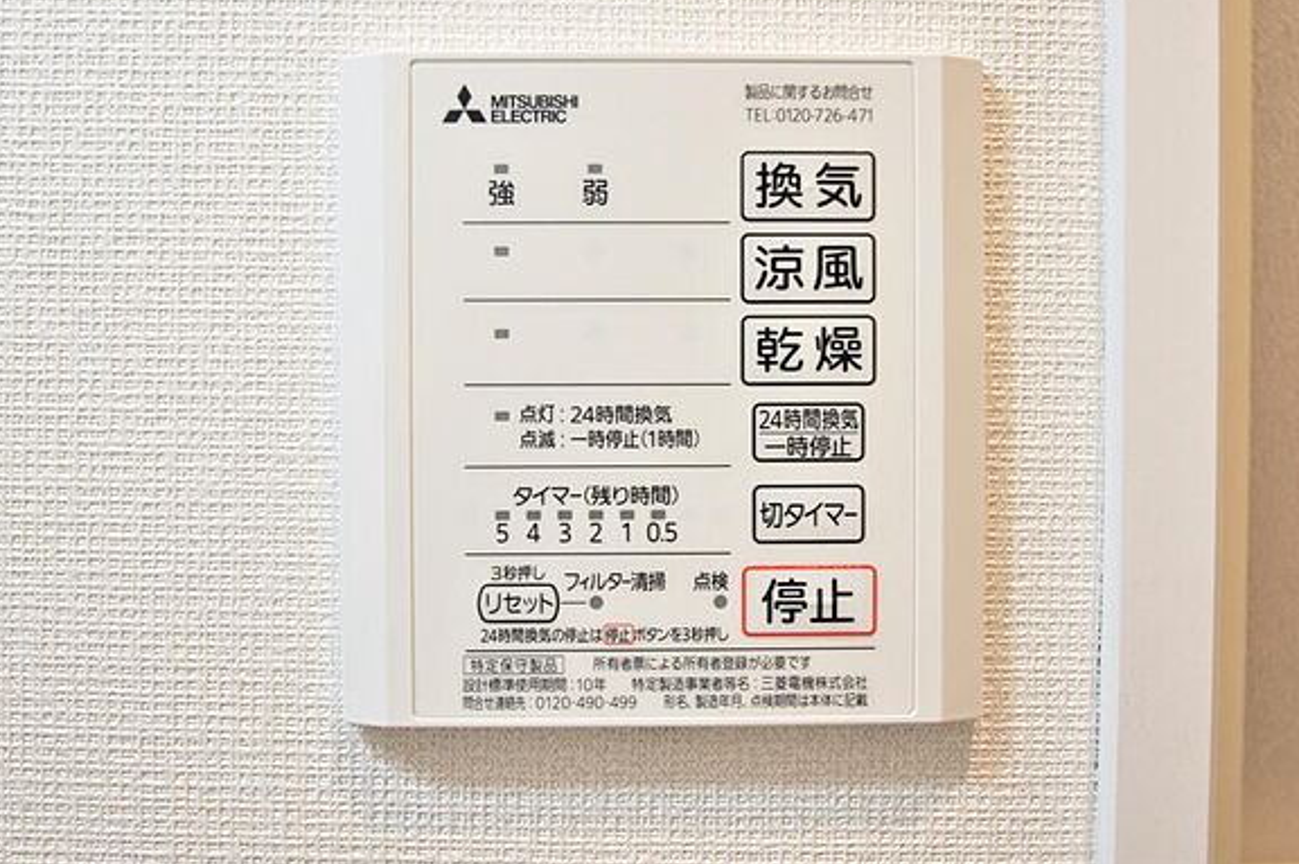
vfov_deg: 33.3
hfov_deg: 48.5
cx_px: 668
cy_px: 393
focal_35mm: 40
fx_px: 1442
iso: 100
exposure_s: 1/40
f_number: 4.5
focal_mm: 24
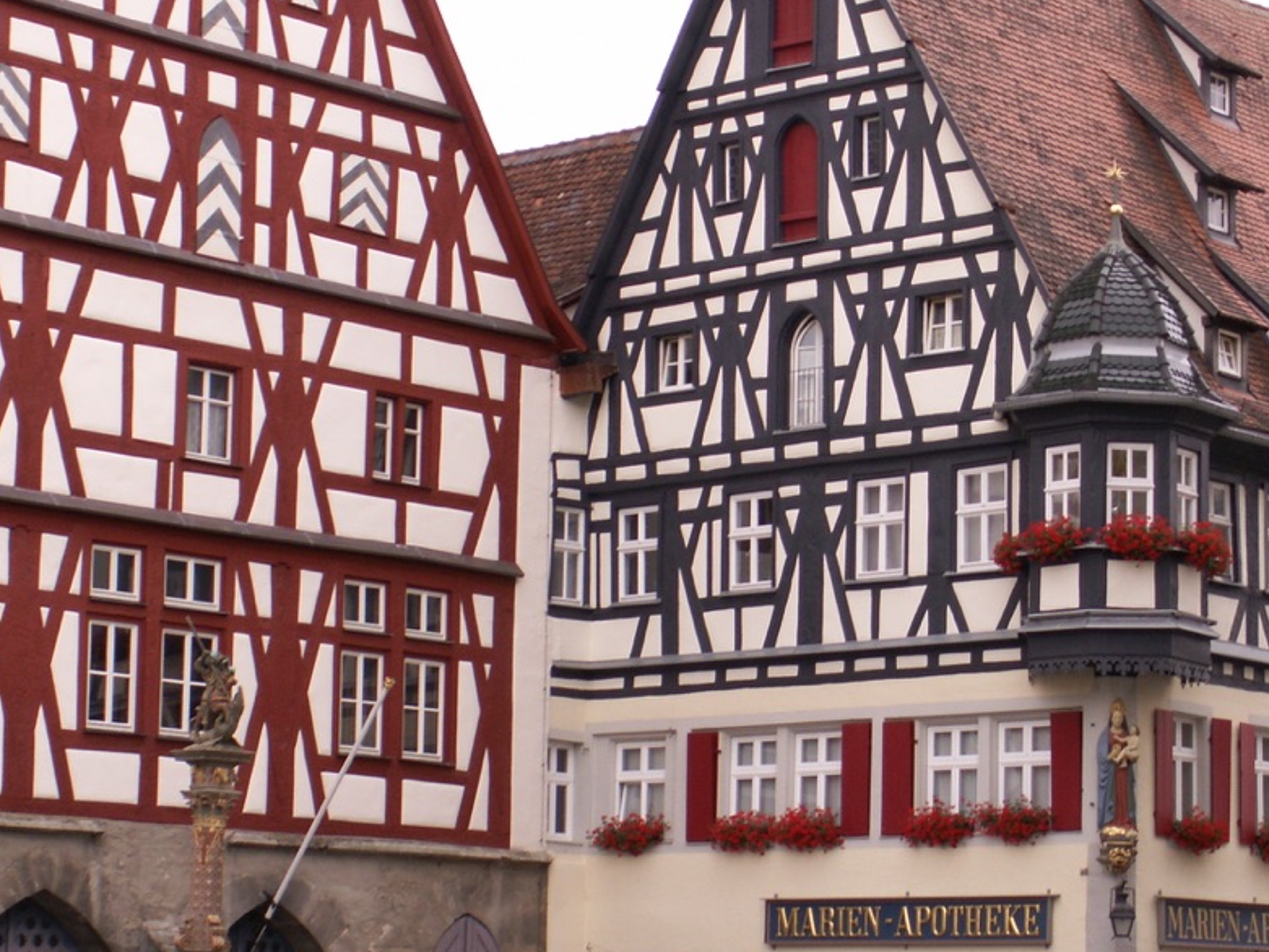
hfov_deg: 20.6
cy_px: 547
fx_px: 3483
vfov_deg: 15.6
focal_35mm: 95
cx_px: 848
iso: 50
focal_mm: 9.72
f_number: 4.5
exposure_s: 1/100
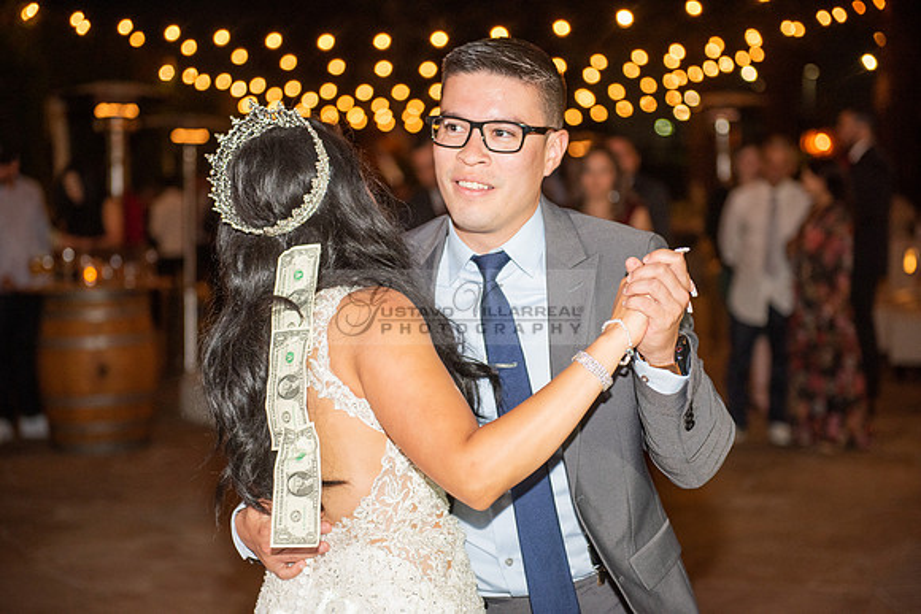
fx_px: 1791
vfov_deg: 19.5
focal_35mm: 70
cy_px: 307
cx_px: 460
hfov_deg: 28.8
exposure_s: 1/125
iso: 1250
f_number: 2.8
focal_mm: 70
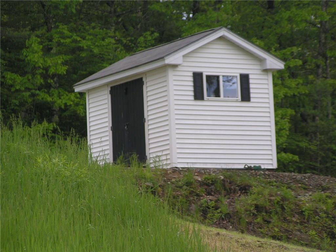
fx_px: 2097
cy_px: 126
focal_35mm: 216
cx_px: 168
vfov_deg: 6.9
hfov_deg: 9.2
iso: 64
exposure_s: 1/250
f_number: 3.5
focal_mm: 33
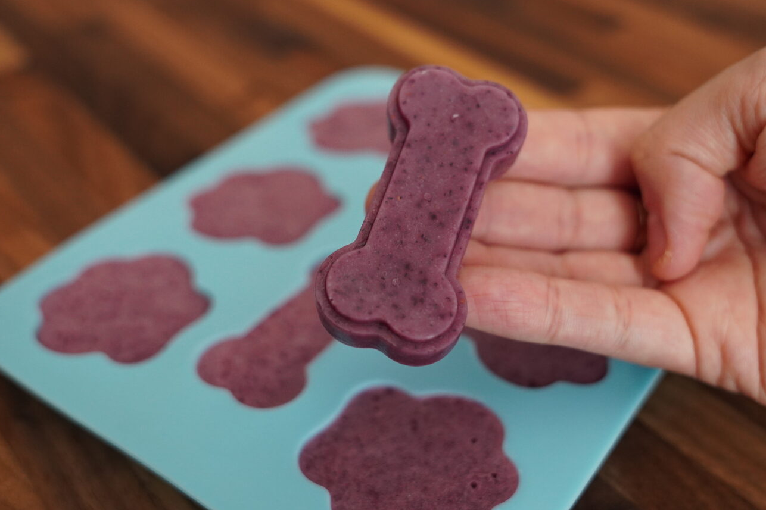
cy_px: 206
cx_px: 424
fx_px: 915
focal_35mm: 43
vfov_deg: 31.1
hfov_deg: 45.4
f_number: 2.8
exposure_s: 1/100
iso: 1250
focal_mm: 24
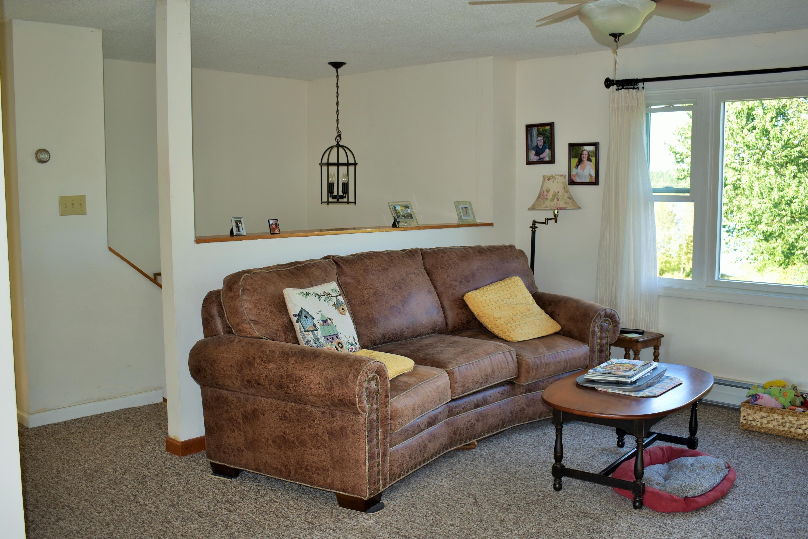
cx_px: 404
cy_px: 270
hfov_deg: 53.1
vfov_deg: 36.9
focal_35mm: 36
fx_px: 808
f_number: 3.8
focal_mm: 24
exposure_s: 1/60
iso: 160
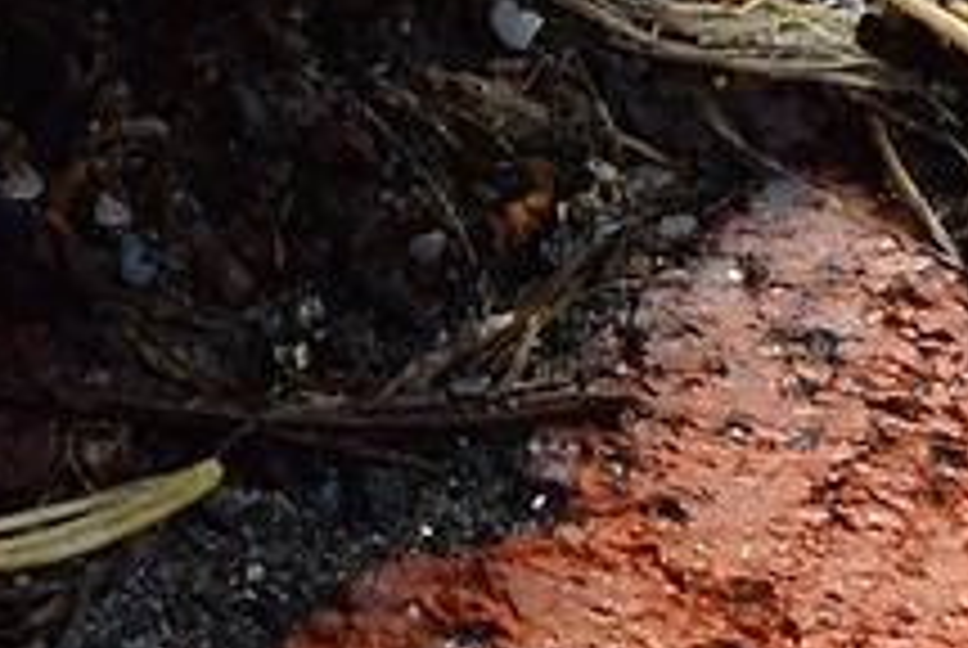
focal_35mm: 276
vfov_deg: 4.9
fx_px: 7431
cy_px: -706
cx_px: -932
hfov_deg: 7.2
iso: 280
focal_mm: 36
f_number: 16
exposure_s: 1/60
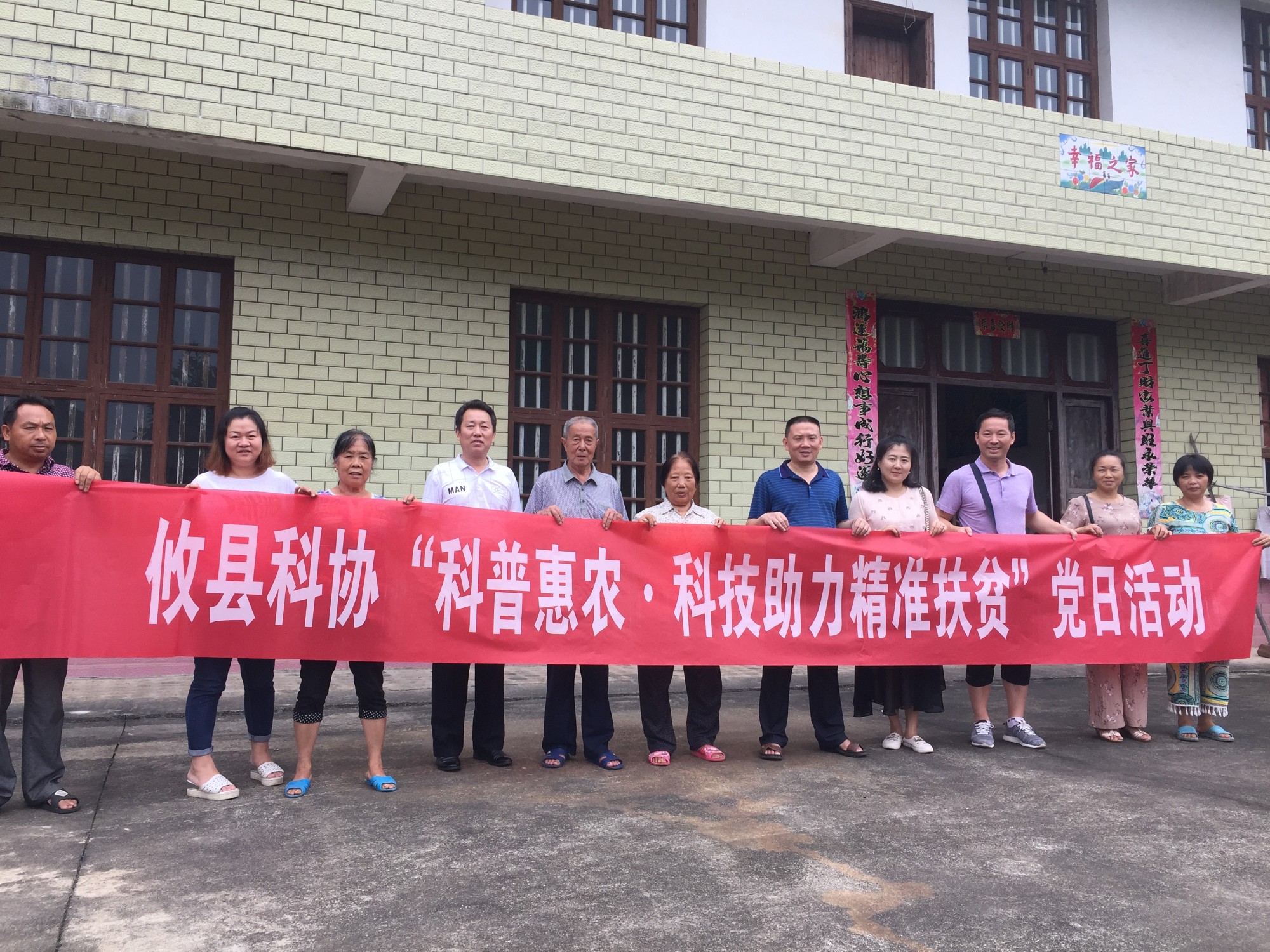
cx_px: 635
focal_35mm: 29
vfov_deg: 48.2
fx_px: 1064
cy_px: 476
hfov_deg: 61.7
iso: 32
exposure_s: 1/347
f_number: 2.2
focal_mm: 4.15
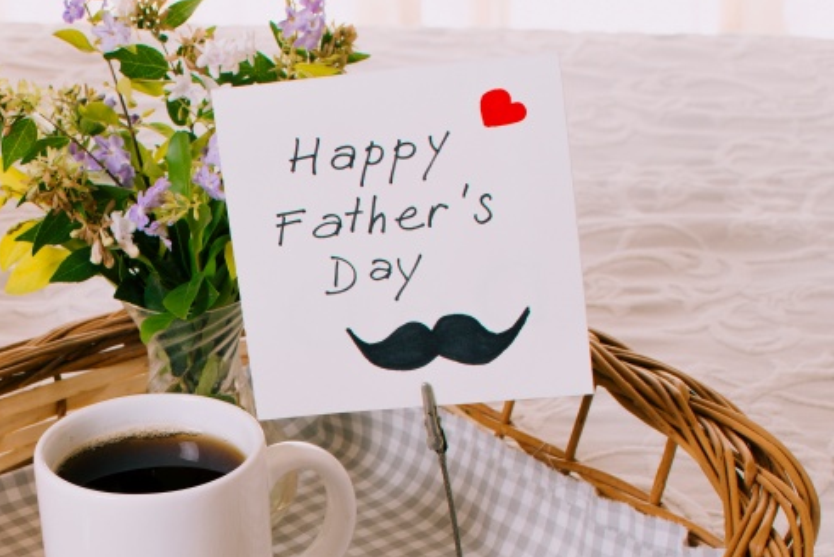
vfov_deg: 10.6
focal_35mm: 128
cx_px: -76
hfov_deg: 15.6
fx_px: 2972
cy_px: 567
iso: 160
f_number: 5
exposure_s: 1/80
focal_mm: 35
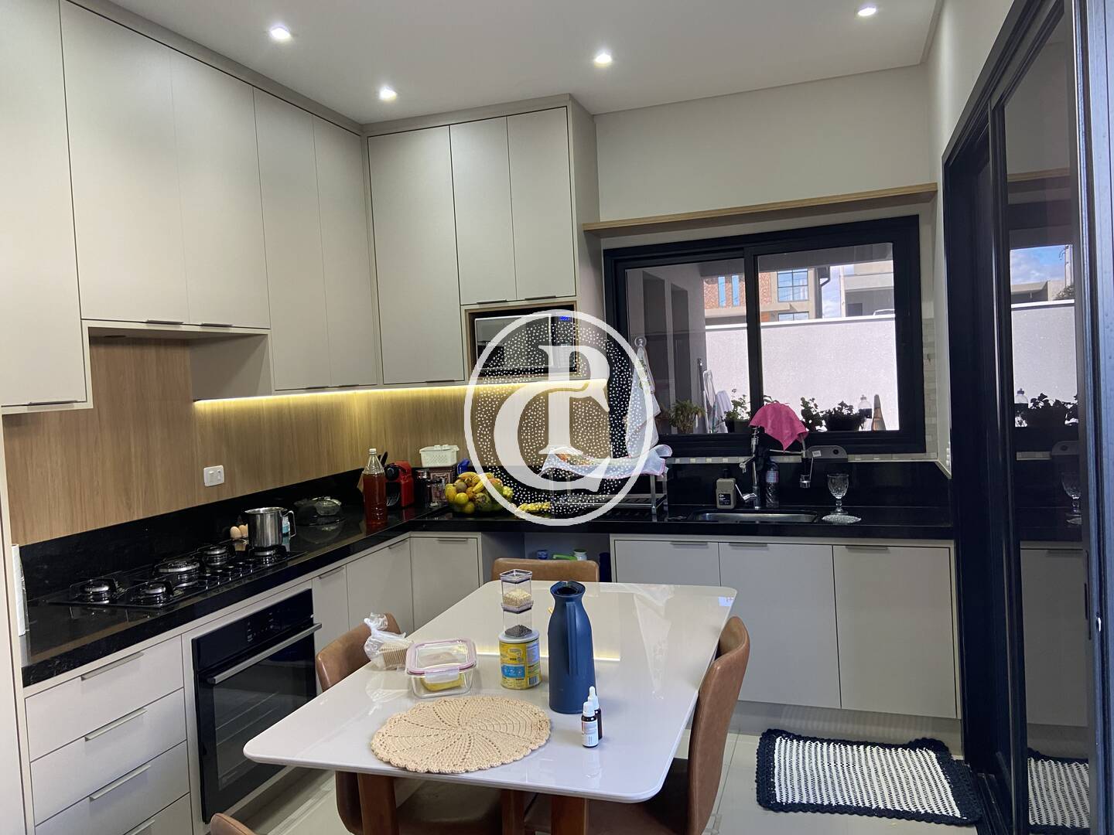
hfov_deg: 67.3
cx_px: 557
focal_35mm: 26
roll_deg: +2.6
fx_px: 837
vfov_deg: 53.1
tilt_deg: -2.7
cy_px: 418
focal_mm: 4.25
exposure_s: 1/60
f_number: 1.8
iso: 125
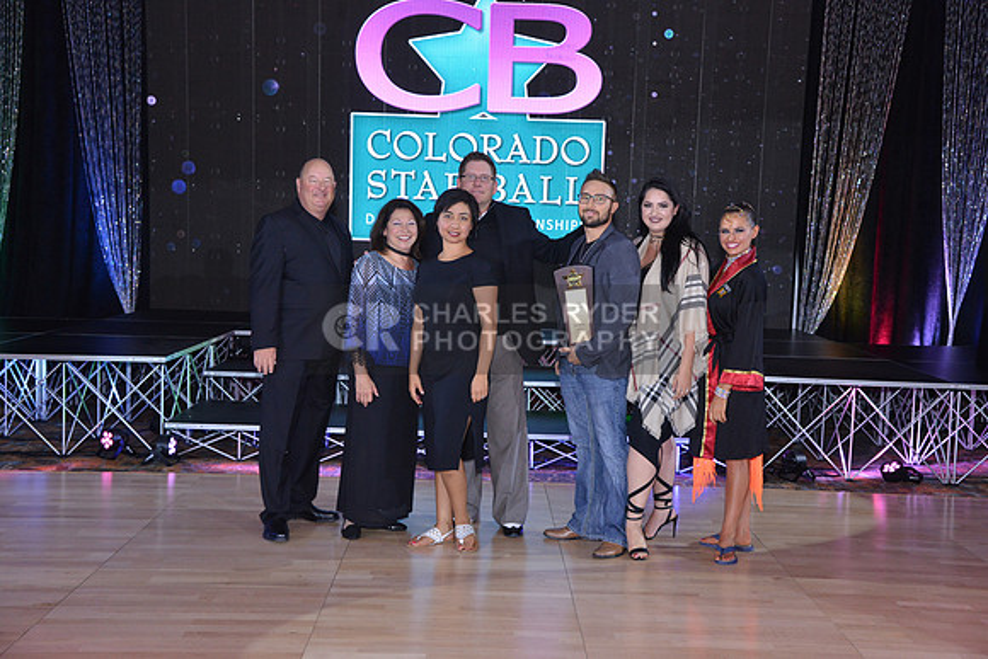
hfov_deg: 48.4
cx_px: 494
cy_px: 330
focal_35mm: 40
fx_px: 1098
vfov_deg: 33.4
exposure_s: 1/250
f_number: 5
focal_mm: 40
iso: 2000
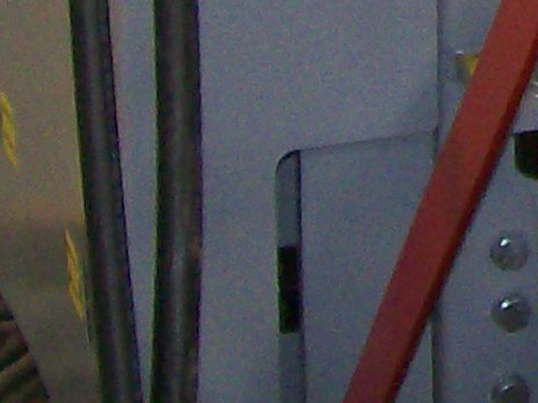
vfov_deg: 5.8
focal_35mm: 239
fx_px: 3714
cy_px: -804
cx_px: 1486
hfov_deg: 7.5
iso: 140
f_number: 2.7
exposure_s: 1/64
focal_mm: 6
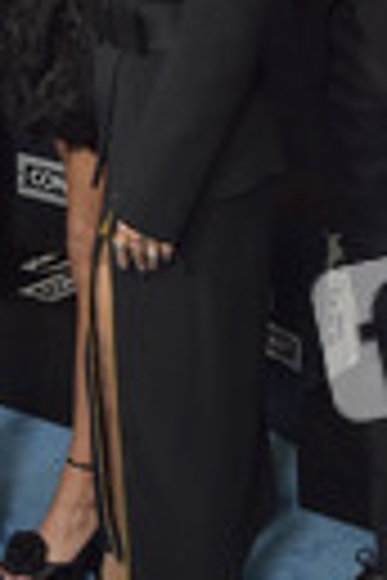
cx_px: 137
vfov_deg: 20.9
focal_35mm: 96
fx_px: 1548
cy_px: 90
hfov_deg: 14.2
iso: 2500
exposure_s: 1/250
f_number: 6.3
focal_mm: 31
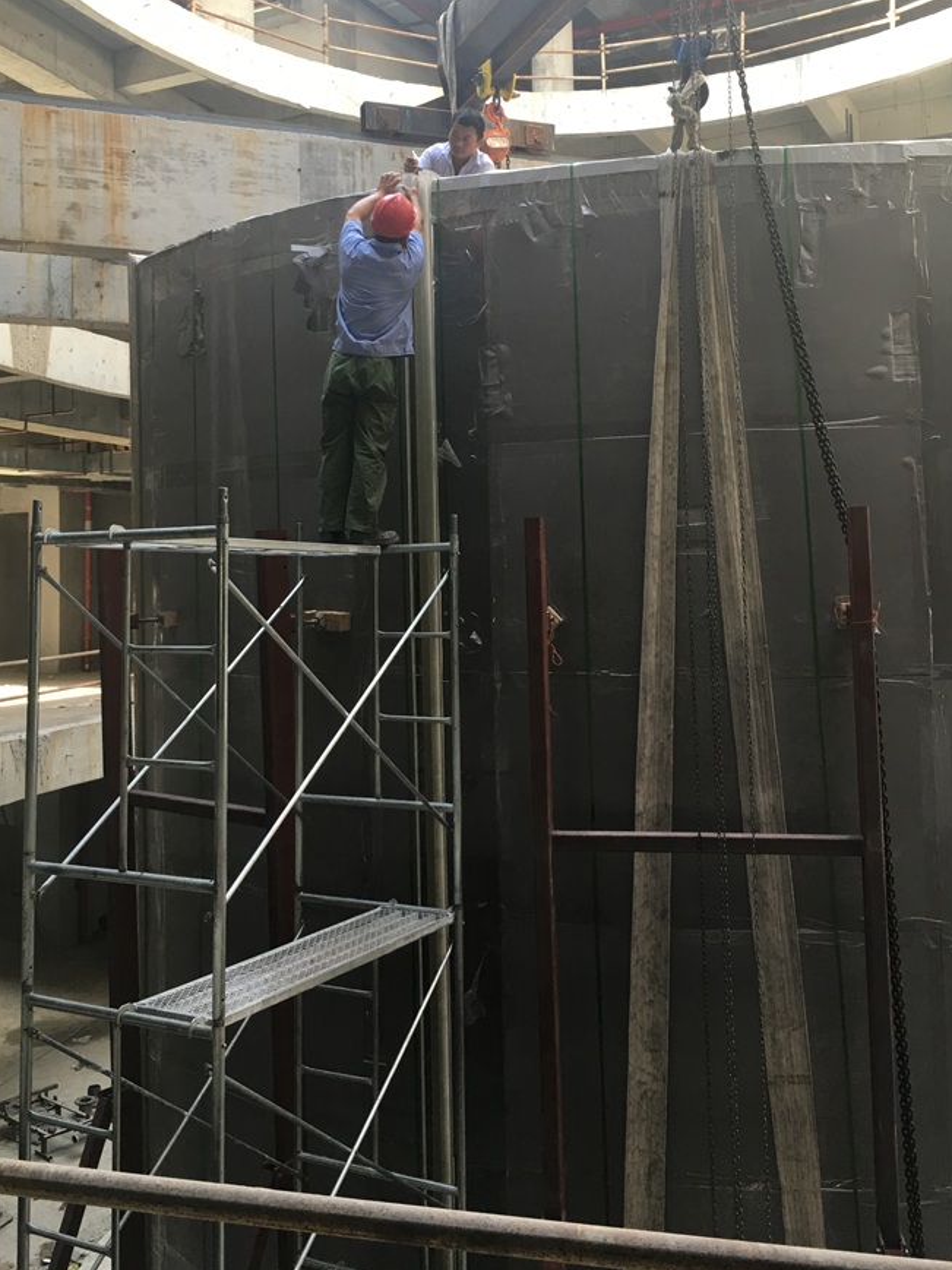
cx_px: 480
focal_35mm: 35
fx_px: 1283
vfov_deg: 52.3
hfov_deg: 40.7
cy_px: 506
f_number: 2.2
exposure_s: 1/33
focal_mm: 4.15
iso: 25
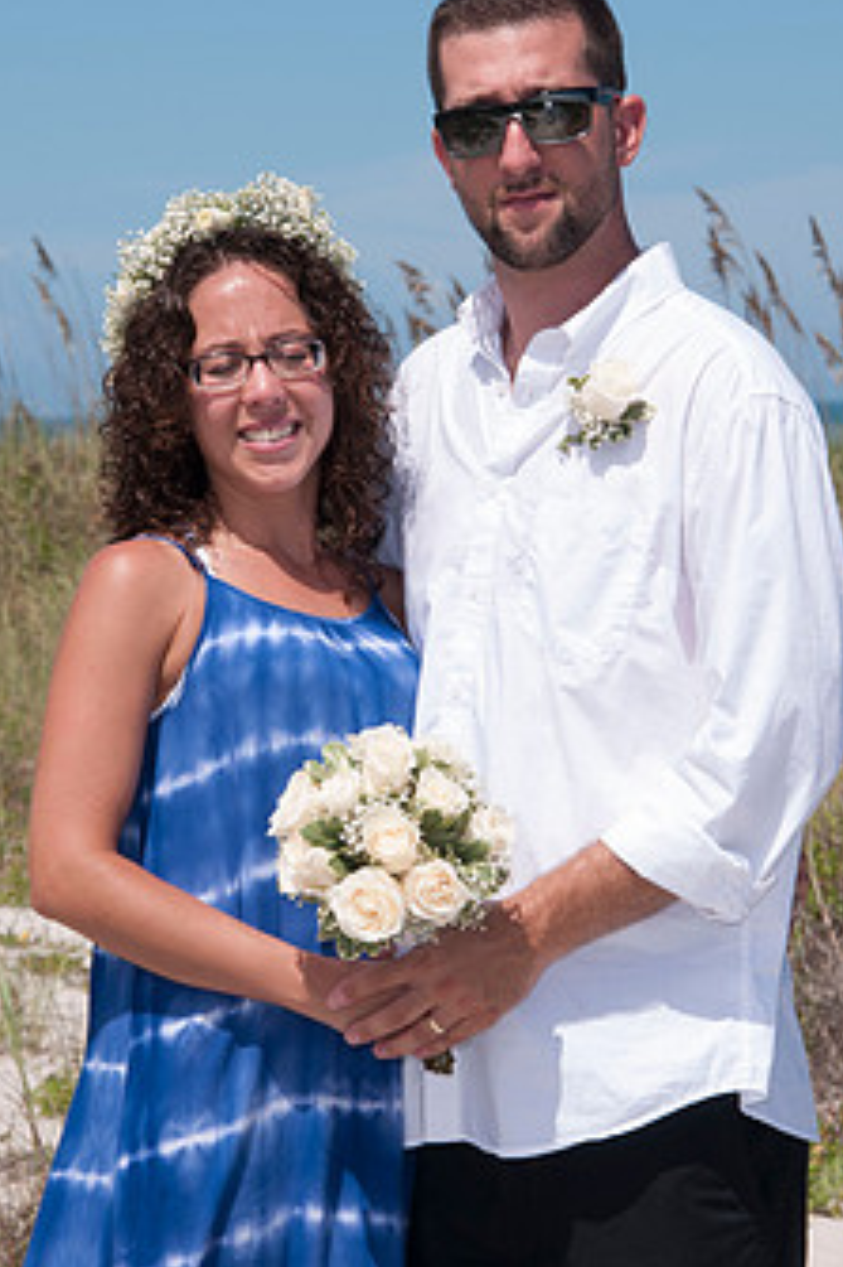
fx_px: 4957
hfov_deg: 9.7
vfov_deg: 14.6
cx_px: 406
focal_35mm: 141
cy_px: 700
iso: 100
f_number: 11
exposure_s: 1/250
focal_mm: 70
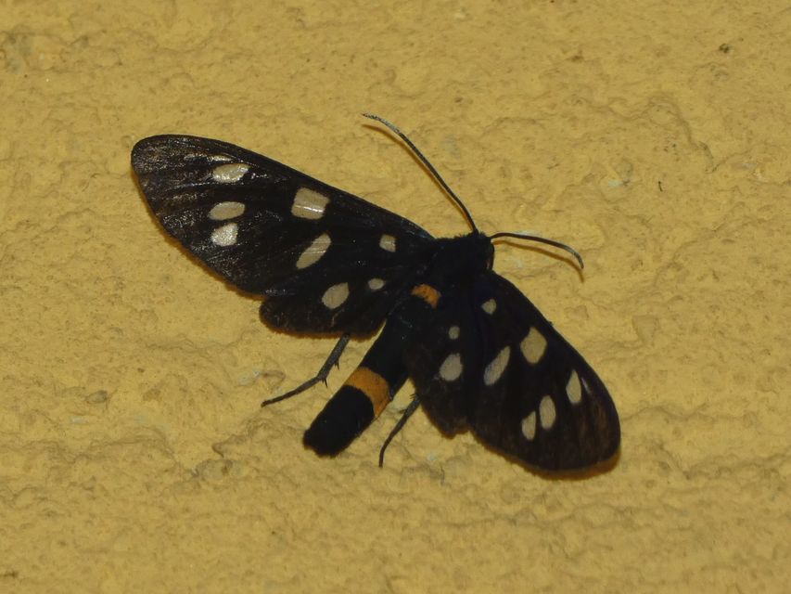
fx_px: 11427
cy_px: 297
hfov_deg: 4.0
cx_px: 396
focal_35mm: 500
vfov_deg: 3.0
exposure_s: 1/125
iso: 125
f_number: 5.6
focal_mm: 89.5
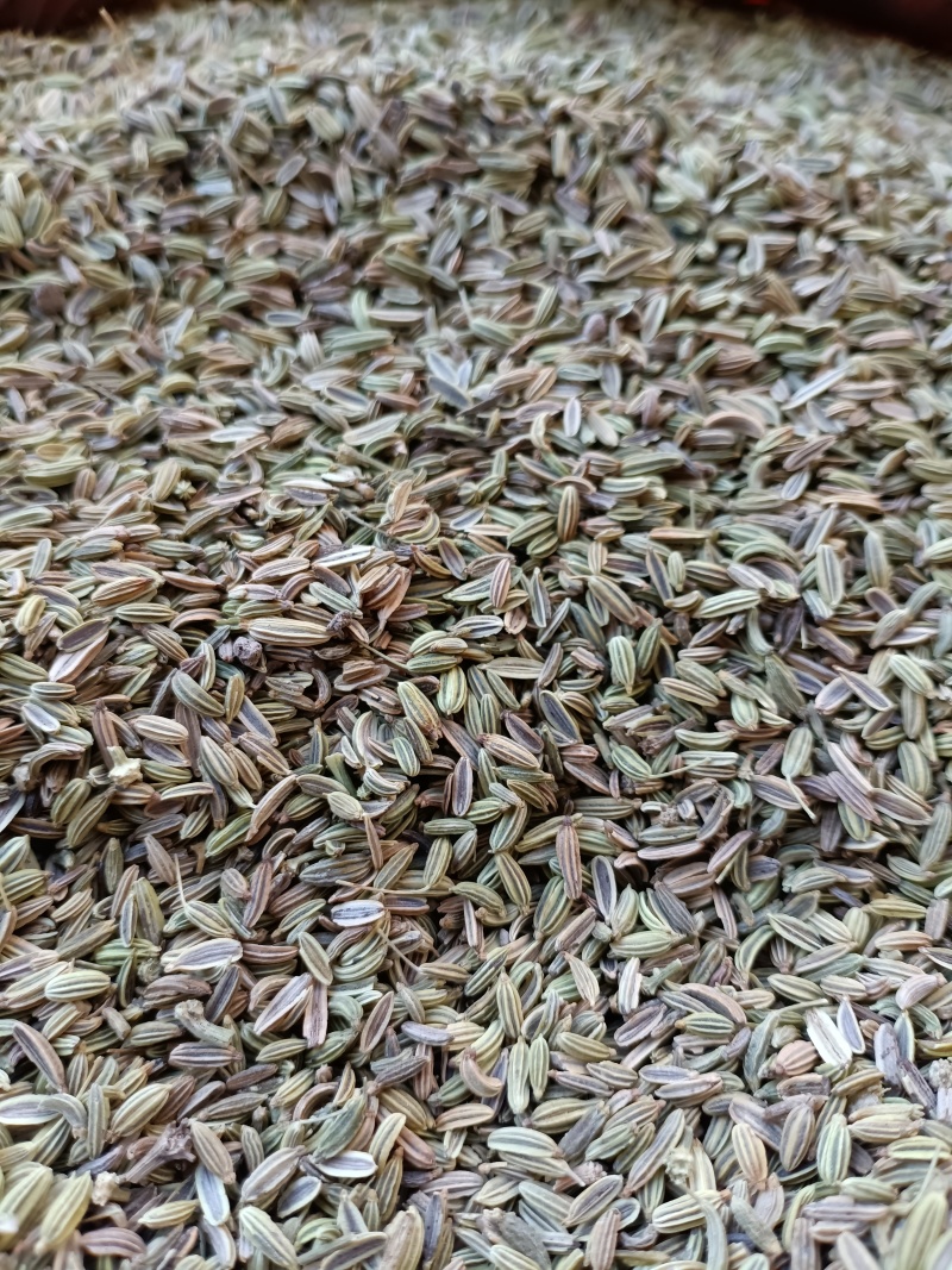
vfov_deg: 67.3
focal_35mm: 26
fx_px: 954
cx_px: 476
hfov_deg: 53.1
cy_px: 635
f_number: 1.8
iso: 213
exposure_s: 1/120
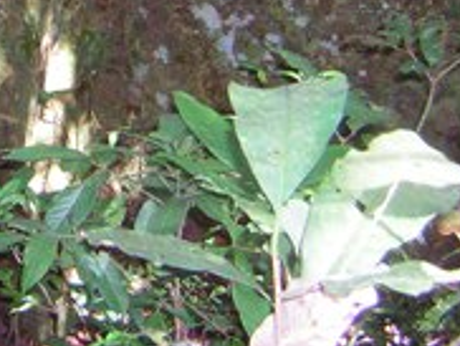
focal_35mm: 79
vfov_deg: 18.1
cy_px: -15
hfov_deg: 24.1
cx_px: 66
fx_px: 1051
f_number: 2.6
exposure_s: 1/60.1
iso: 196
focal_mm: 4.7
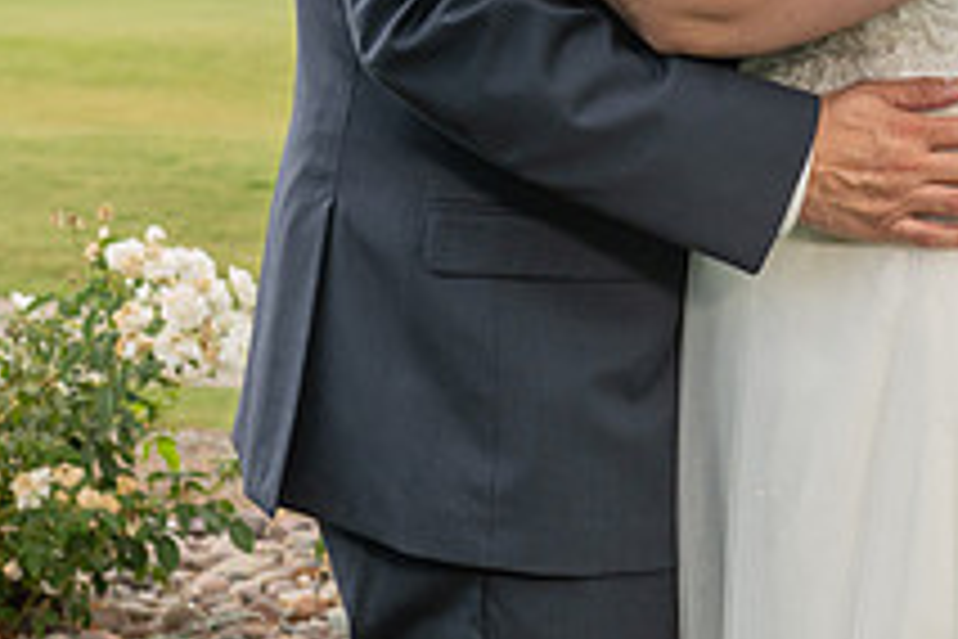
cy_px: -60
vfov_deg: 7.7
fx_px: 4710
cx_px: 774
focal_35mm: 177
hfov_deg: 11.6
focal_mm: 55
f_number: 5.6
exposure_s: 1/400
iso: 200
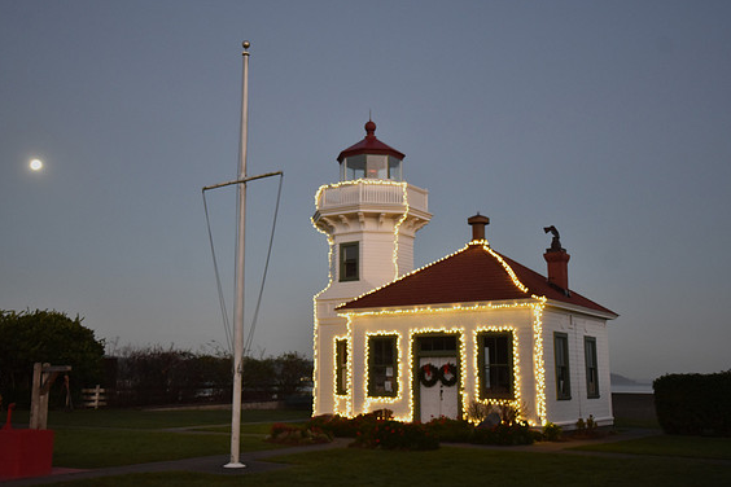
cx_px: 362
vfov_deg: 35.9
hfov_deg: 51.9
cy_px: 238
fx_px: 751
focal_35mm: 37
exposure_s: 1/13
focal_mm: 24
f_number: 6.3
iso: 1000
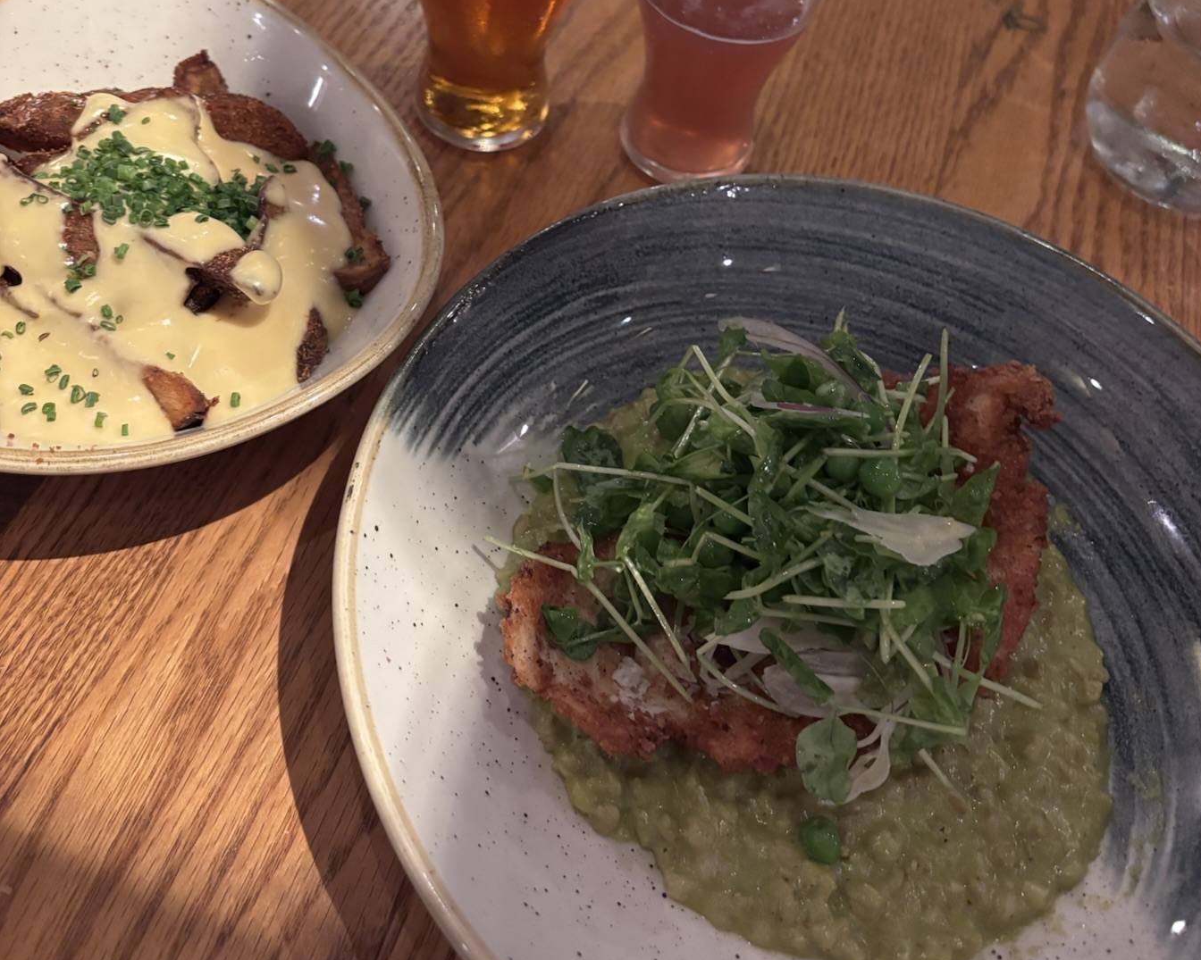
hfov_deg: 52.8
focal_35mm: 34
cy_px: 244
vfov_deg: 42.1
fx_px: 1208
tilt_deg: -48.4
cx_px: 602
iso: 500
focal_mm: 5.96
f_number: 1.6
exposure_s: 1/30
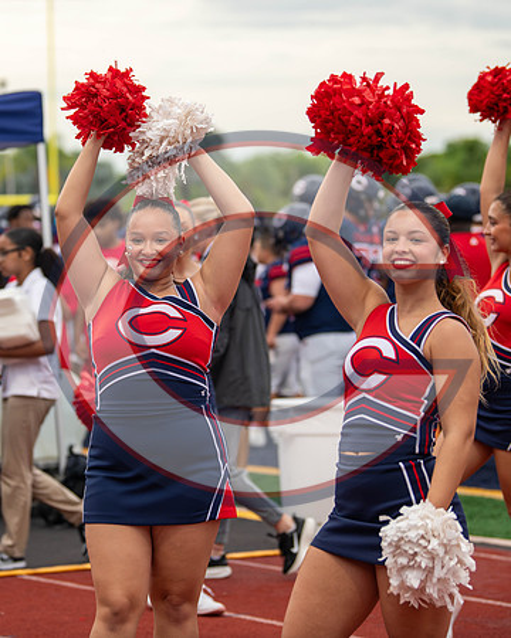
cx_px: 167
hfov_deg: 10.2
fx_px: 2869
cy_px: 276
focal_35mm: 152
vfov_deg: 12.7
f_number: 2.8
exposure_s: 1/1000
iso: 640
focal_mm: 95
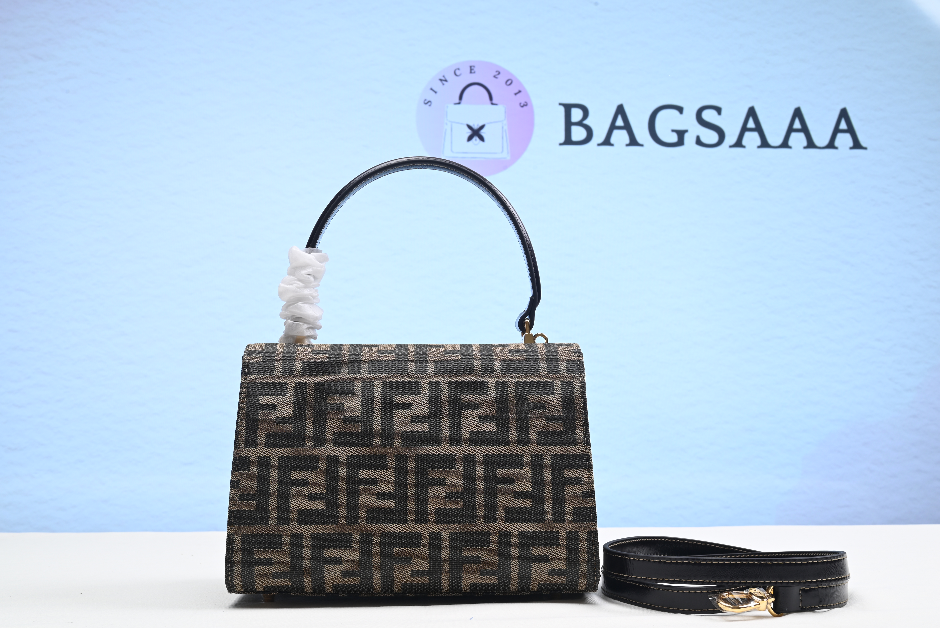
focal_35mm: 43
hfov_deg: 45.4
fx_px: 1123
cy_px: 314
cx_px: 470
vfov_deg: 31.2
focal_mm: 43
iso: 100
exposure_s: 1/2
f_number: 16
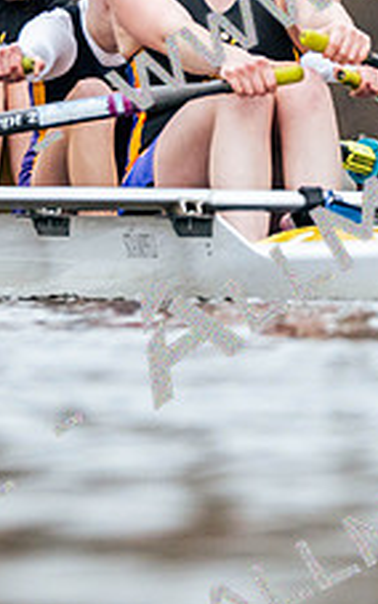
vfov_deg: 1.3
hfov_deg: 0.8
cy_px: 156
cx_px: -88
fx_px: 25697
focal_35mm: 1560
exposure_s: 1/2000
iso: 3200
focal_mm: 600
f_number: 6.3
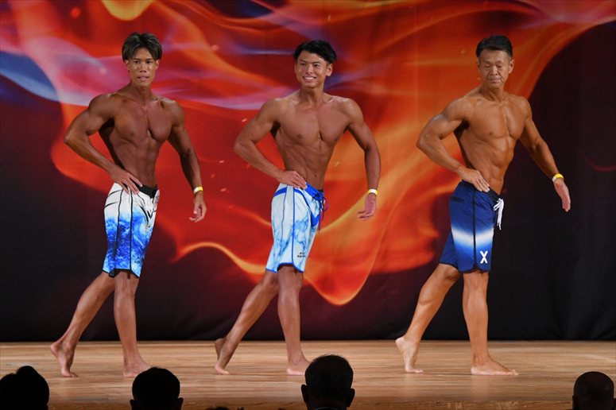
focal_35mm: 225
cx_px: 308
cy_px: 205
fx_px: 3848
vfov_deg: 6.1
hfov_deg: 9.2
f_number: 5.6
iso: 2800
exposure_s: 1/400
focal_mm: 150
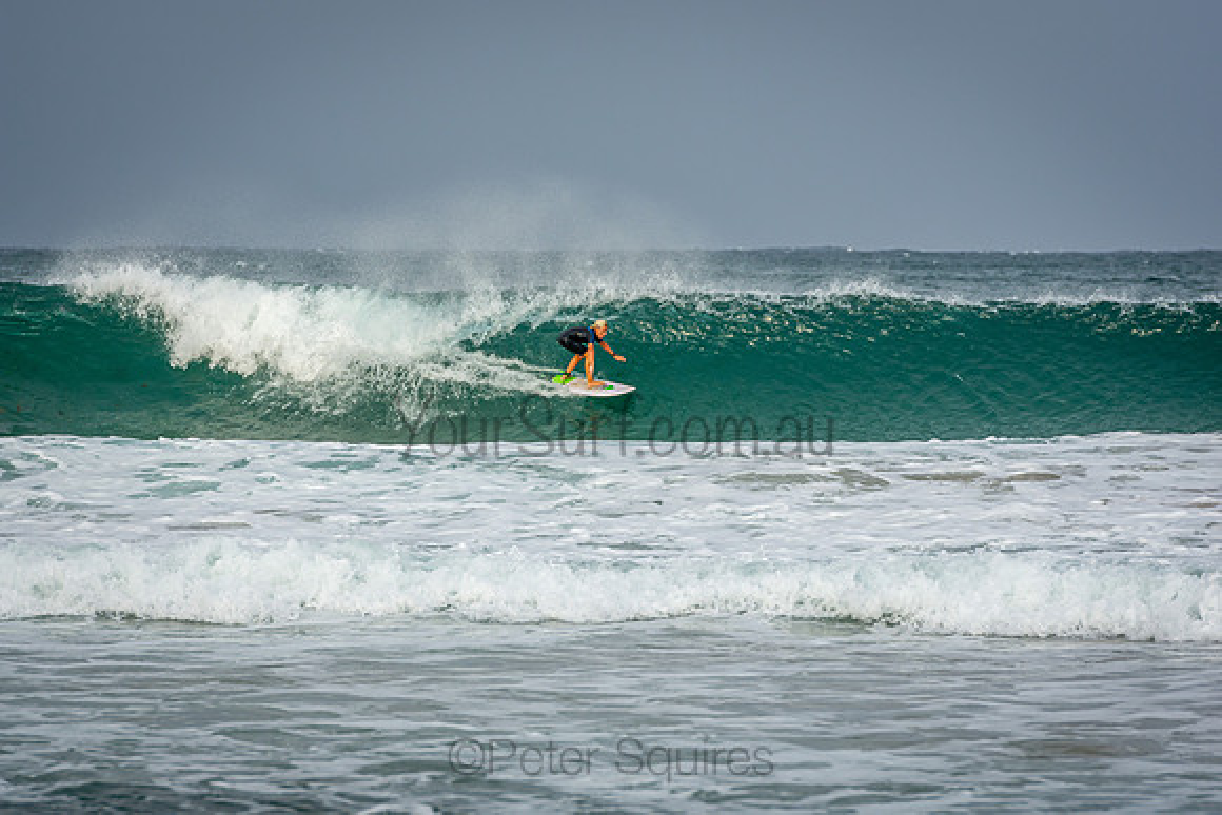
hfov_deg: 6.9
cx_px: 611
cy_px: 408
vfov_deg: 4.6
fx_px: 10185
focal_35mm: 300
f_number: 5.6
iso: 200
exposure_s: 1/800
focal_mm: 200
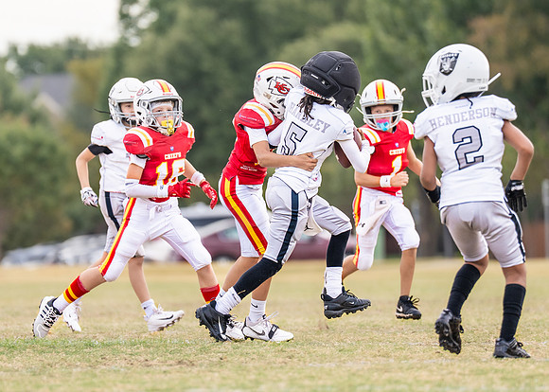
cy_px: 224
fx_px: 6777
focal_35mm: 435
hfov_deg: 4.6
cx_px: 207
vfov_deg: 3.3
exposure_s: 1/1250
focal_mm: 200
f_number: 2.8
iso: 160
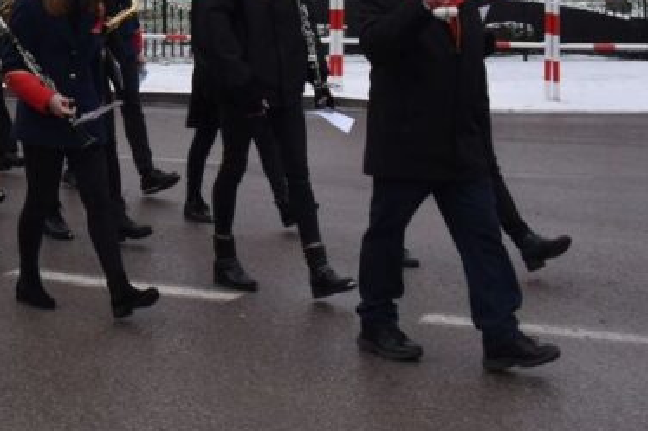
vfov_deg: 12.4
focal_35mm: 106
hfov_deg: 17.5
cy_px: -159
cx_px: -307
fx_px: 1907
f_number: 8
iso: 220
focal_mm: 22
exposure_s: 1/250
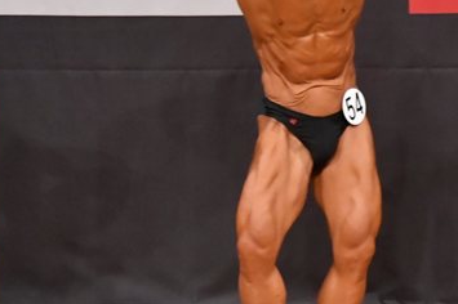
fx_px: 8325
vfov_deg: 2.1
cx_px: 277
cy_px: 124
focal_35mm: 655
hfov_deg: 3.2
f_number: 5.6
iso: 8000
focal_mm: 200
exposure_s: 1/400
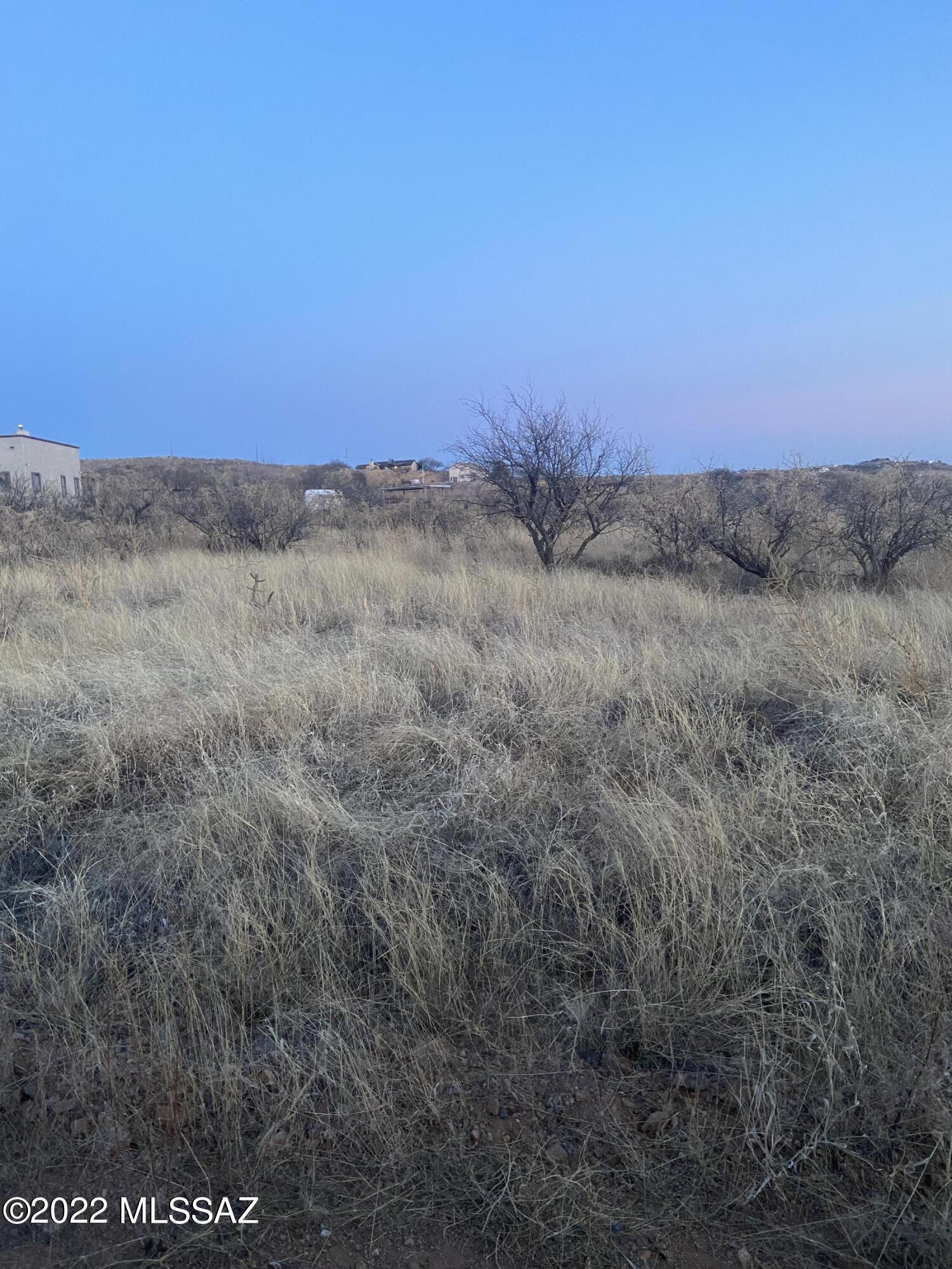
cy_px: 634
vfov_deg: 67.3
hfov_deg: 53.1
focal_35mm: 26
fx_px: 953
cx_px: 476
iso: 320
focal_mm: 4.25
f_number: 1.8
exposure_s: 1/60
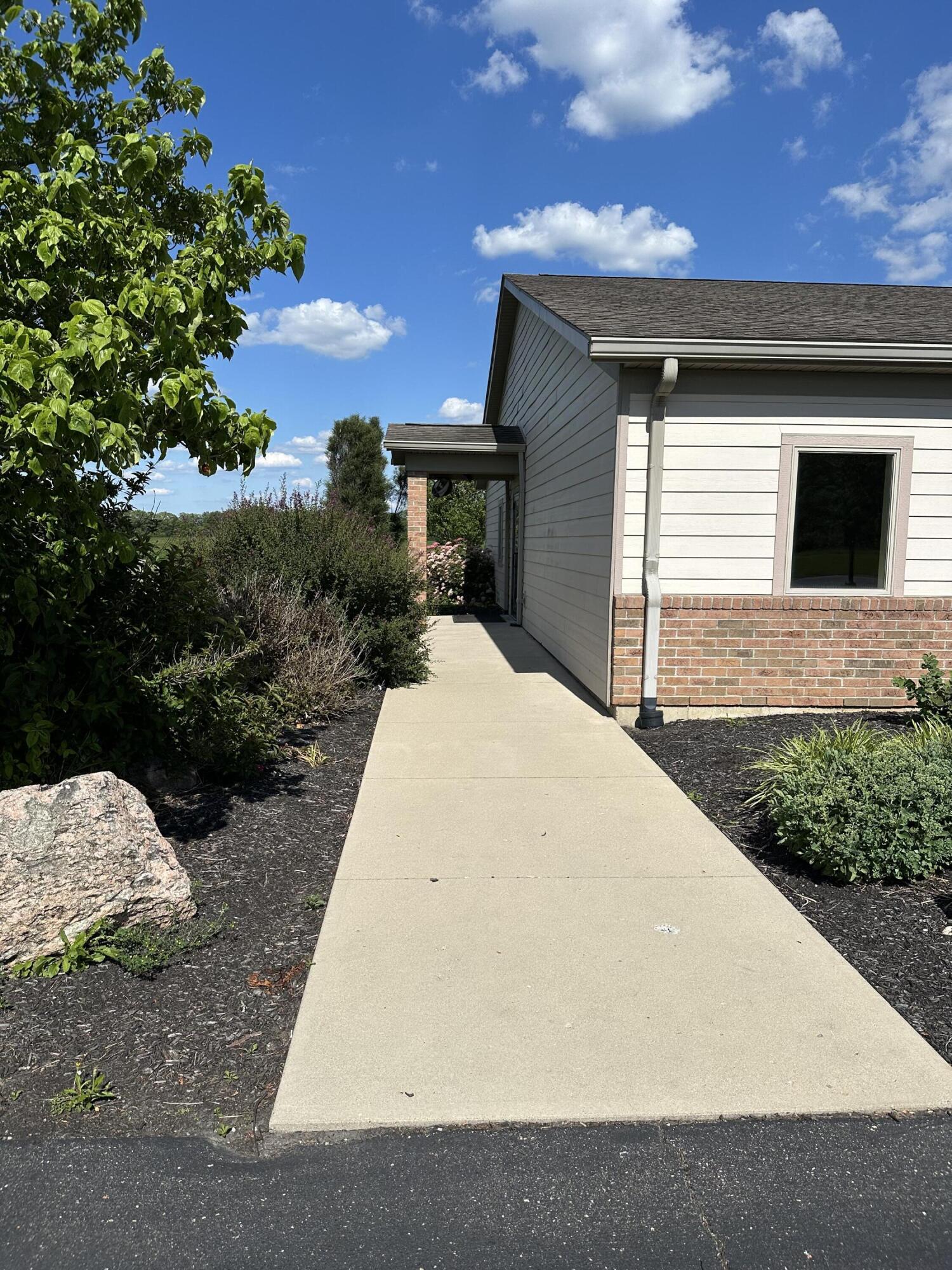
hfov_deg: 56.8
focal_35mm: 24
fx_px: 880
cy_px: 635
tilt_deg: -6.4
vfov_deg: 71.6
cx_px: 476
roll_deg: -1.4
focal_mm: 6.86
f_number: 1.78
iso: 80
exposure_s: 1/7576
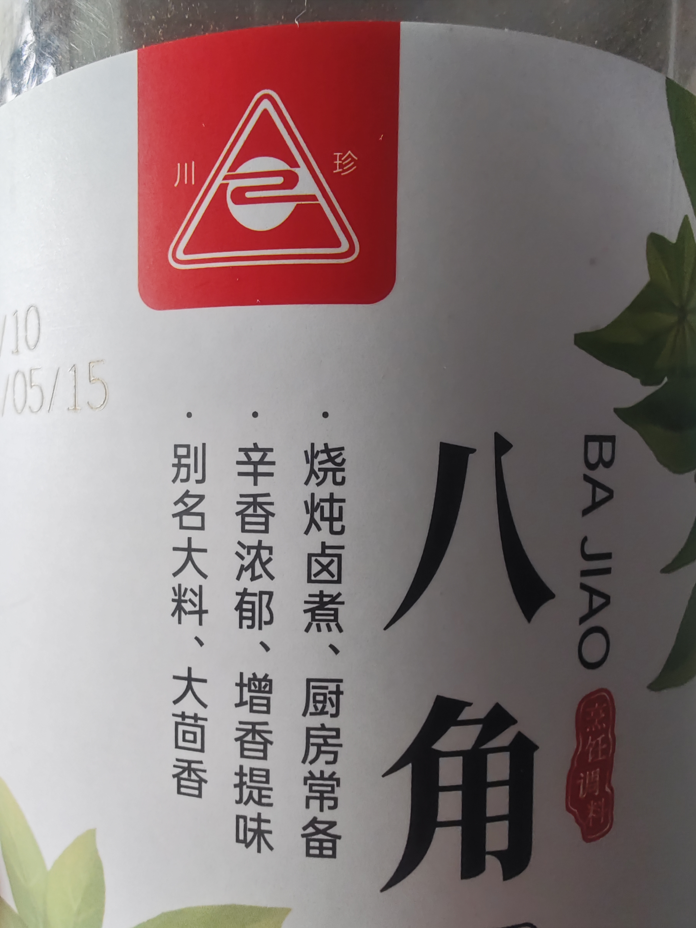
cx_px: 348
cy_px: 464
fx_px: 617
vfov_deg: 73.9
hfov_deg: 58.9
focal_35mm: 23
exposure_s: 1/33.3
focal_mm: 2.59
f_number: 2.2
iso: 183
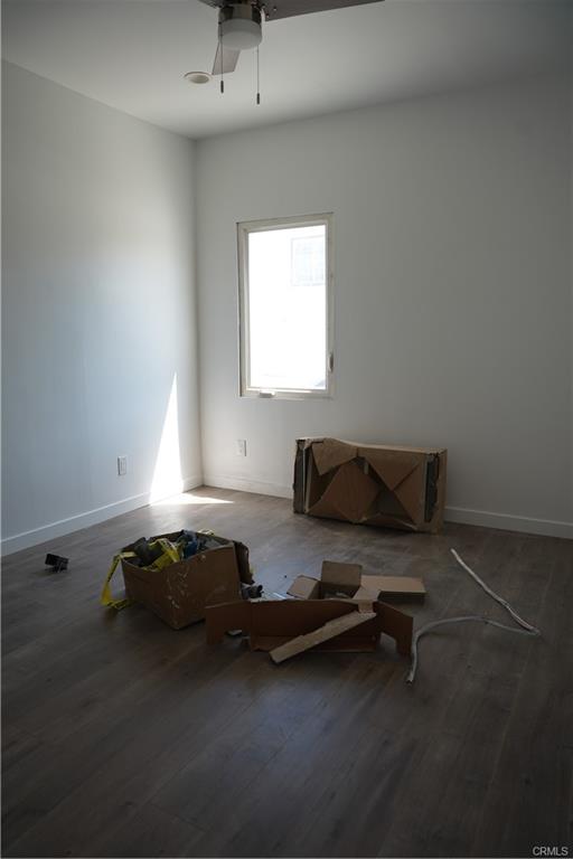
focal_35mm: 24
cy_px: 430
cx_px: 286
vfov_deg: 73.7
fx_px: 573
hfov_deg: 53.1
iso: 100
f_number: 4
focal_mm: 24
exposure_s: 1/60
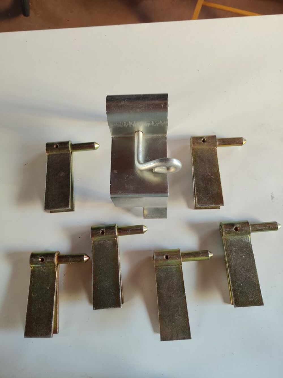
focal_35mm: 24
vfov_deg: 71.6
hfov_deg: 56.8
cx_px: 142
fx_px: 262
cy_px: 189
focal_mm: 5.24
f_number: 1.7
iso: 640
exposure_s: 1/50
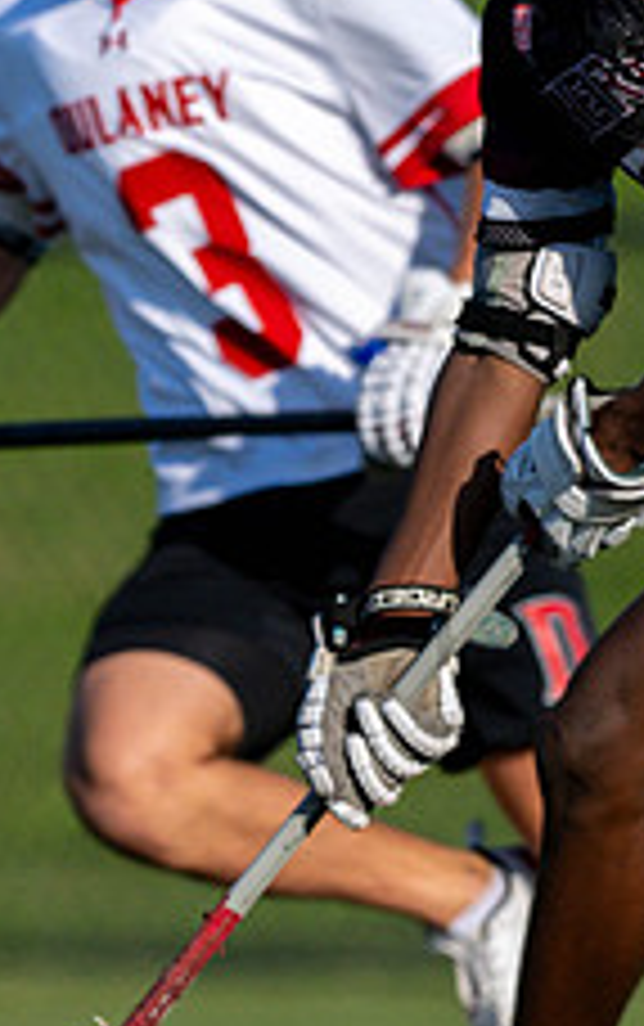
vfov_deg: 1.2
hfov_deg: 0.7
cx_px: -644
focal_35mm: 1788
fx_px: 50084
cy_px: 623
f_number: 4
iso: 320
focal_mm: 400
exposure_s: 1/4000
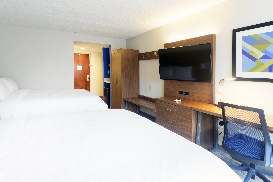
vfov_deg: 64.5
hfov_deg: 86.9
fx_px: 144
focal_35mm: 19
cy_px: 91
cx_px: 136
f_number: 8
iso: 100
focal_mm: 19
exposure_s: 1/1.25
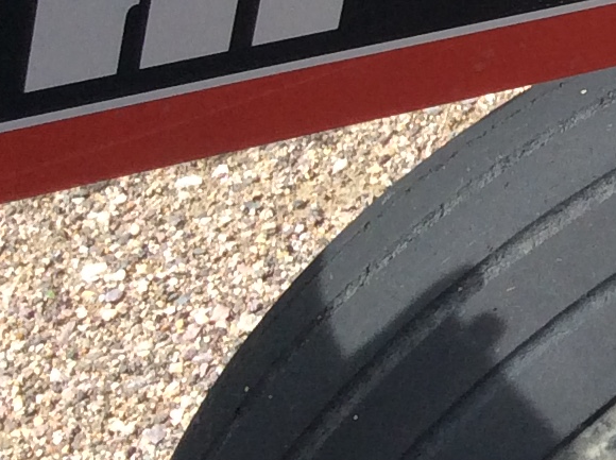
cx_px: 1301
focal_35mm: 143
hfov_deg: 12.0
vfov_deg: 10.2
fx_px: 2541
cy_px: -25
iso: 32
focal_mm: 3.3
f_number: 2.4
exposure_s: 1/447
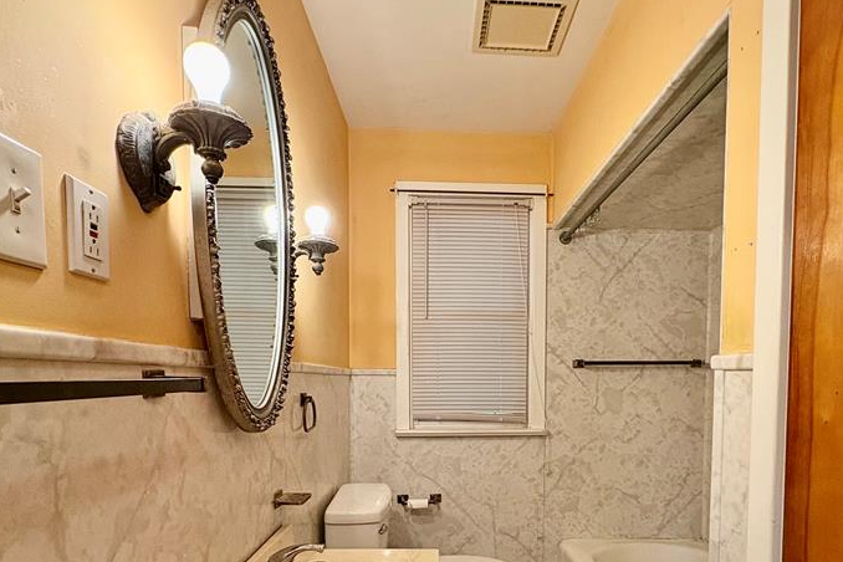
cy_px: 405
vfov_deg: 55.1
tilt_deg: -3.4
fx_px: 515
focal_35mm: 22
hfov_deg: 78.4
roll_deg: +0.8
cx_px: 463
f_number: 2.2
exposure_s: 1/120
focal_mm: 2.22
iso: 250
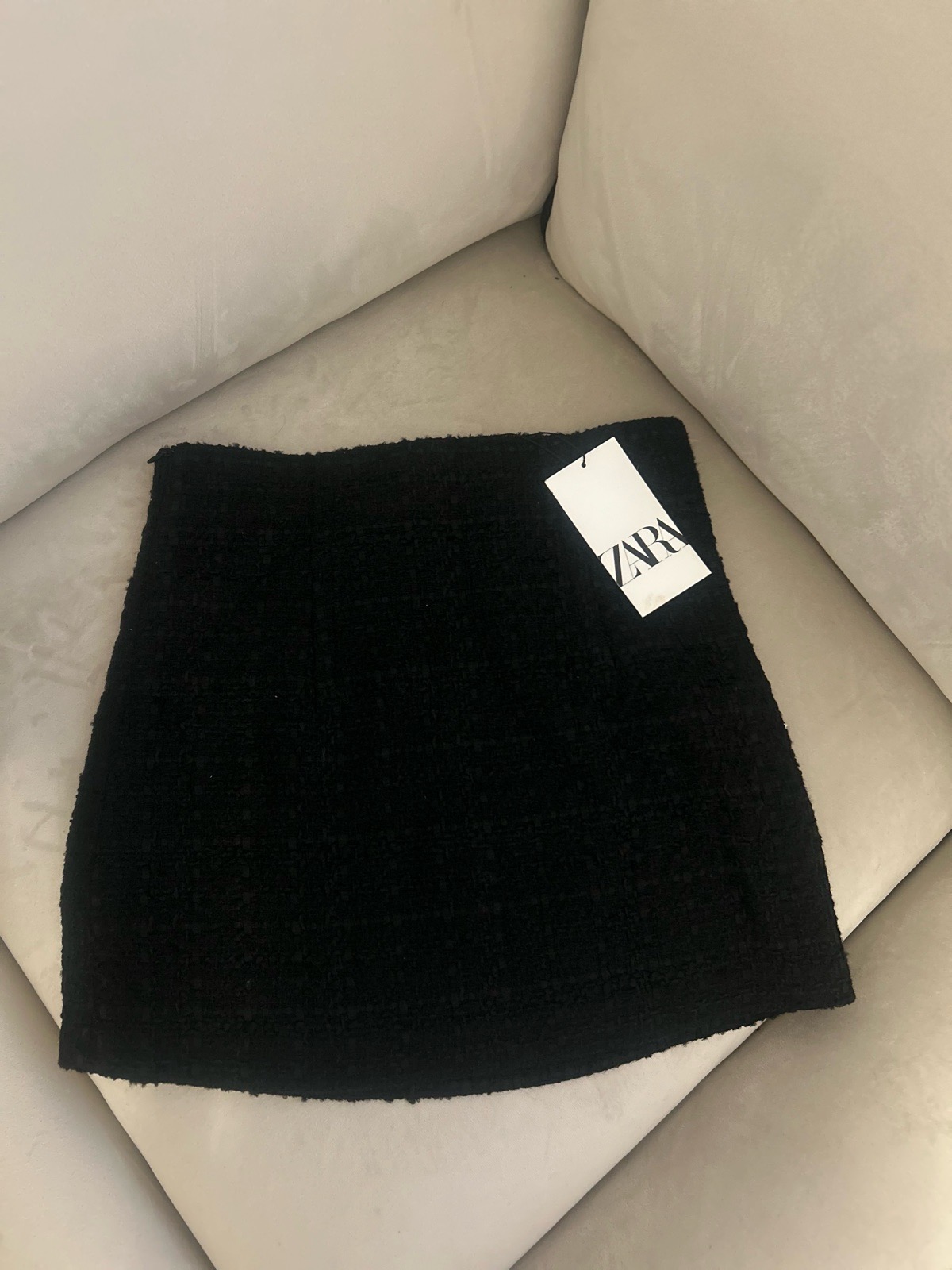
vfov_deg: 67.3
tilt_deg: -72.4
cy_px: 635
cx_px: 476
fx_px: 953
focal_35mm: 26
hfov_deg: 53.1
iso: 640
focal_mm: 5.7
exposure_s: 1/30
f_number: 1.5
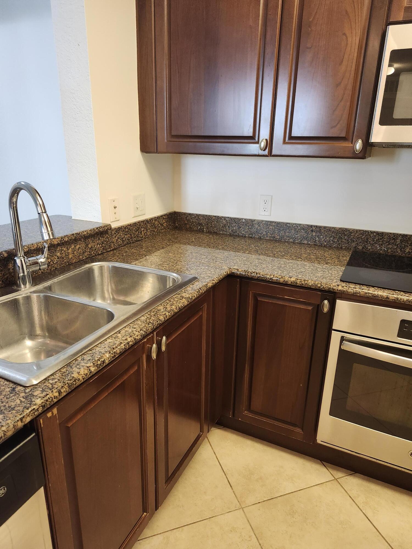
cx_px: 206
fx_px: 365
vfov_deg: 73.9
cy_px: 274
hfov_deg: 58.9
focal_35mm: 23
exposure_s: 1/120
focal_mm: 5.54
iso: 800
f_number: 1.8
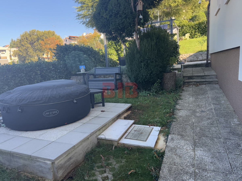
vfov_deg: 56.8
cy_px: 90
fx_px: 168
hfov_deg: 71.6
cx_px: 121
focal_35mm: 24
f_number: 1.78
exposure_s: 1/407
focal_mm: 6.76
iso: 80
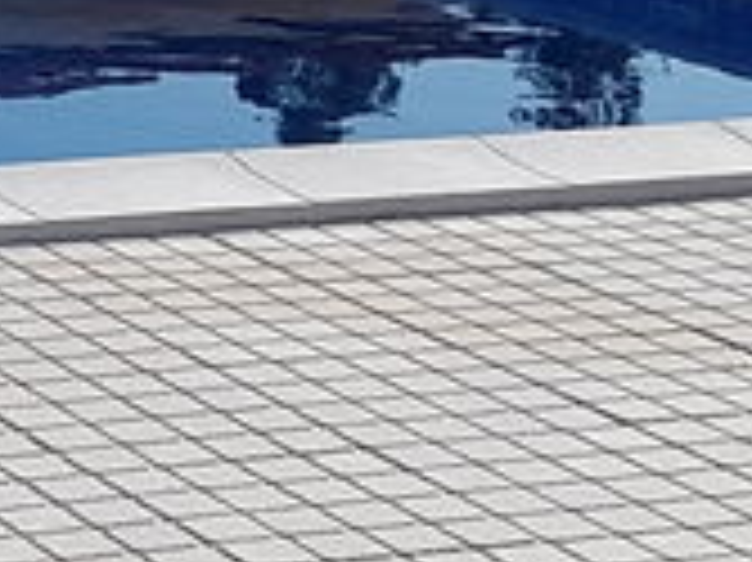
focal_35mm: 162
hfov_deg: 11.4
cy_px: -171
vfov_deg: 9.0
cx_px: -594
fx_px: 3517
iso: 40
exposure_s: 1/2387
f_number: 1.9
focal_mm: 2.91
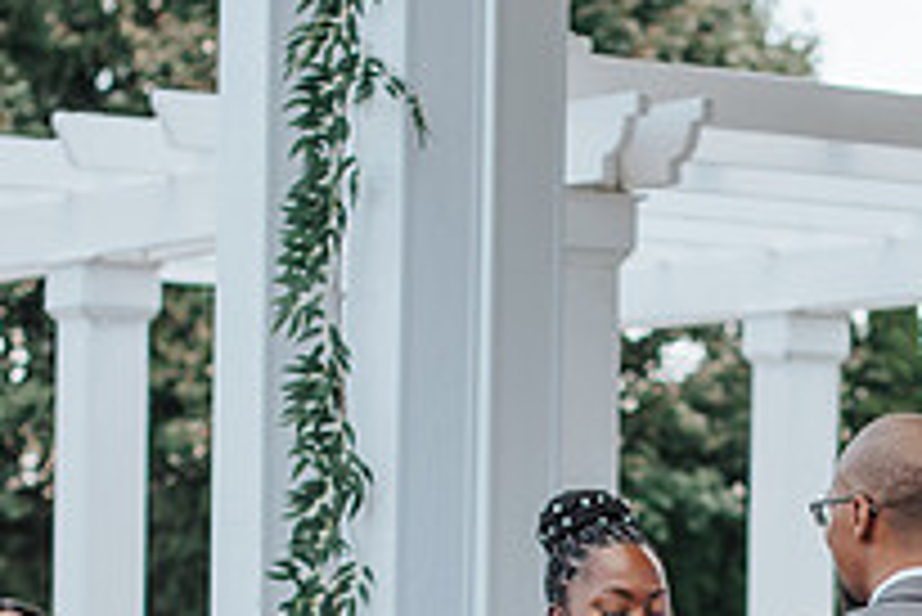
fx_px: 3793
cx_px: 657
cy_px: 785
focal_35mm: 148
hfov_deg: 13.8
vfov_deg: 9.1
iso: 200
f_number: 2.5
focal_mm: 50
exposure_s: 1/1000
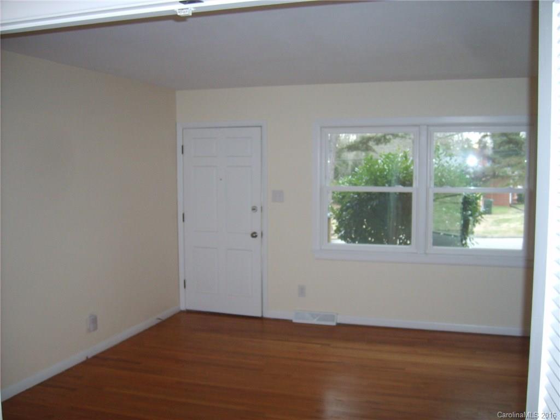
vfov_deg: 40.7
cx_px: 280
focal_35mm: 35
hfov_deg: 52.6
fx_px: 566
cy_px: 210
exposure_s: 1/45
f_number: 2.8
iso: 140
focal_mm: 5.8
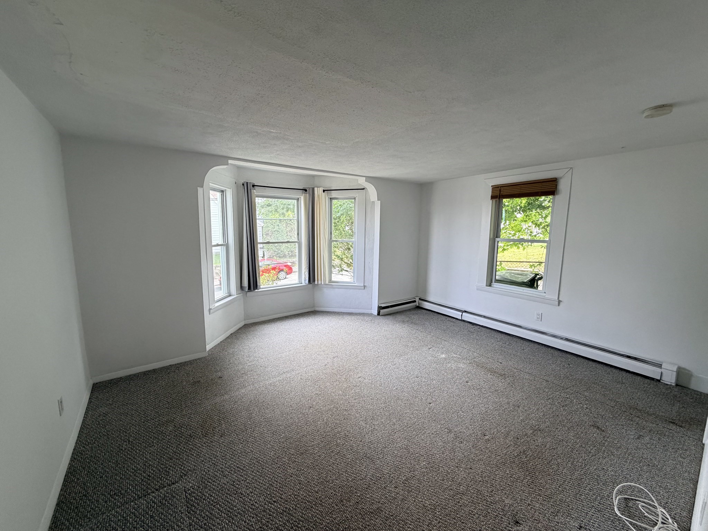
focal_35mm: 14
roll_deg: +0.1
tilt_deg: -7.6
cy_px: 266
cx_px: 354
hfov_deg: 102.1
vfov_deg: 85.7
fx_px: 286
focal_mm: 2.22
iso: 160
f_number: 2.2
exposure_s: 1/121
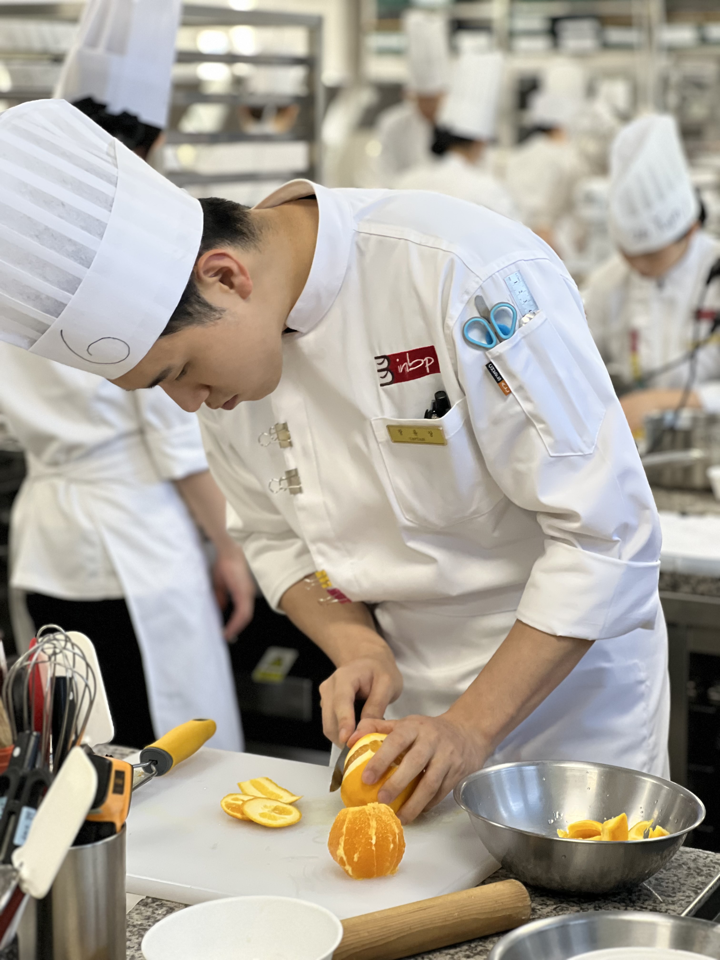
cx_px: 360
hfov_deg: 19.1
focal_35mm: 77
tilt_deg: -8.8
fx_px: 2135
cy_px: 480
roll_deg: +0.4
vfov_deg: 25.3
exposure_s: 1/120
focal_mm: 9
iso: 250
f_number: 2.8
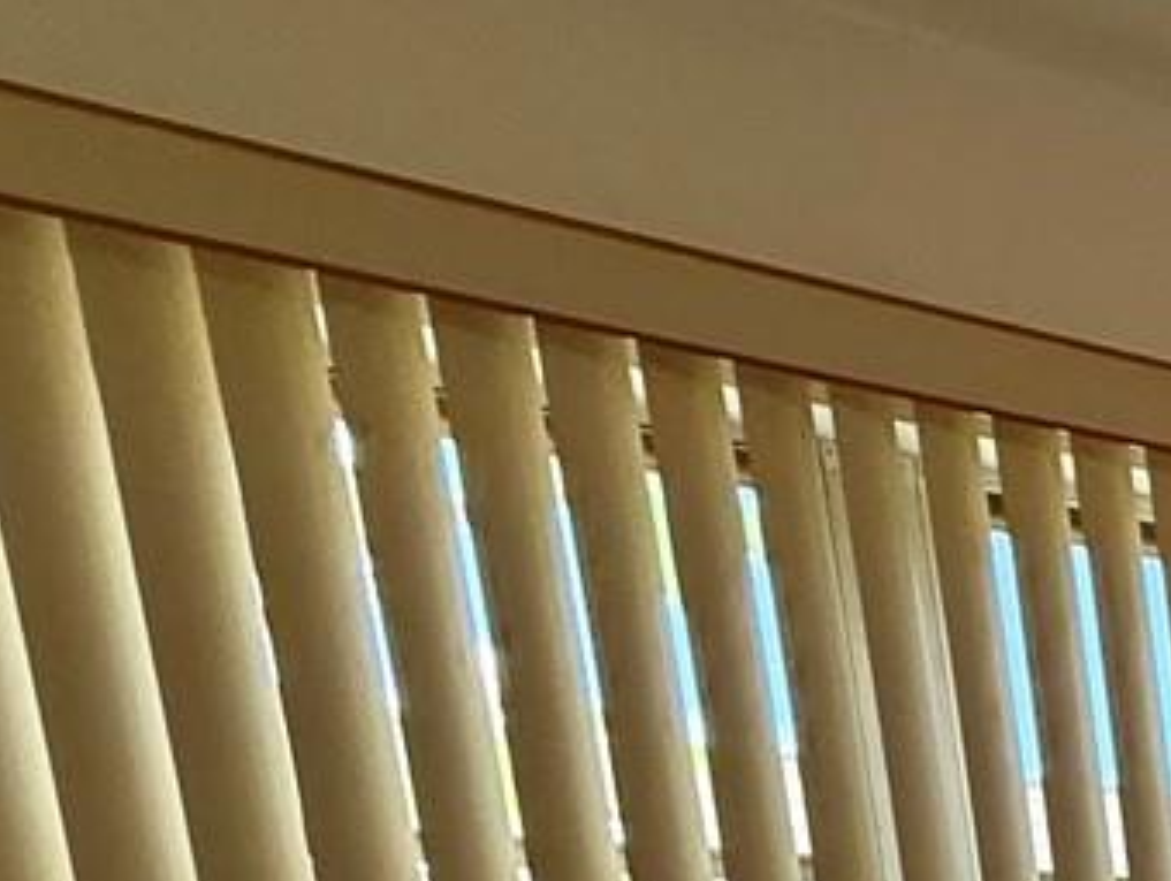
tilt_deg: -10.5
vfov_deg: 17.8
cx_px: 2180
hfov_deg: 20.0
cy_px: 1600
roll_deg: +2.6
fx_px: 2235
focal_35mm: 66
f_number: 2.2
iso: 160
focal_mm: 2.22
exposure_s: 1/120
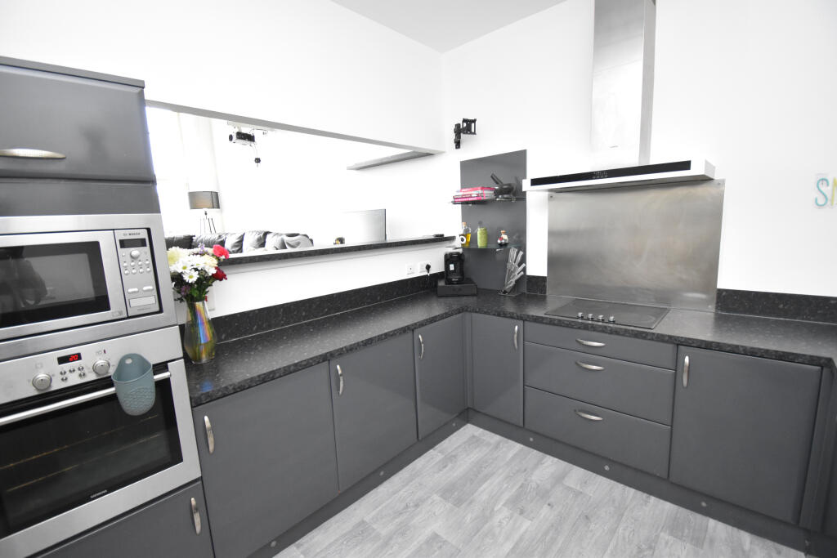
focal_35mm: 15
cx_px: 418
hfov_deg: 100.4
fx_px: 349
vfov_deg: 77.3
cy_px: 279
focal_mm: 10
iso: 2500
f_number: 4.5
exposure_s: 1/125
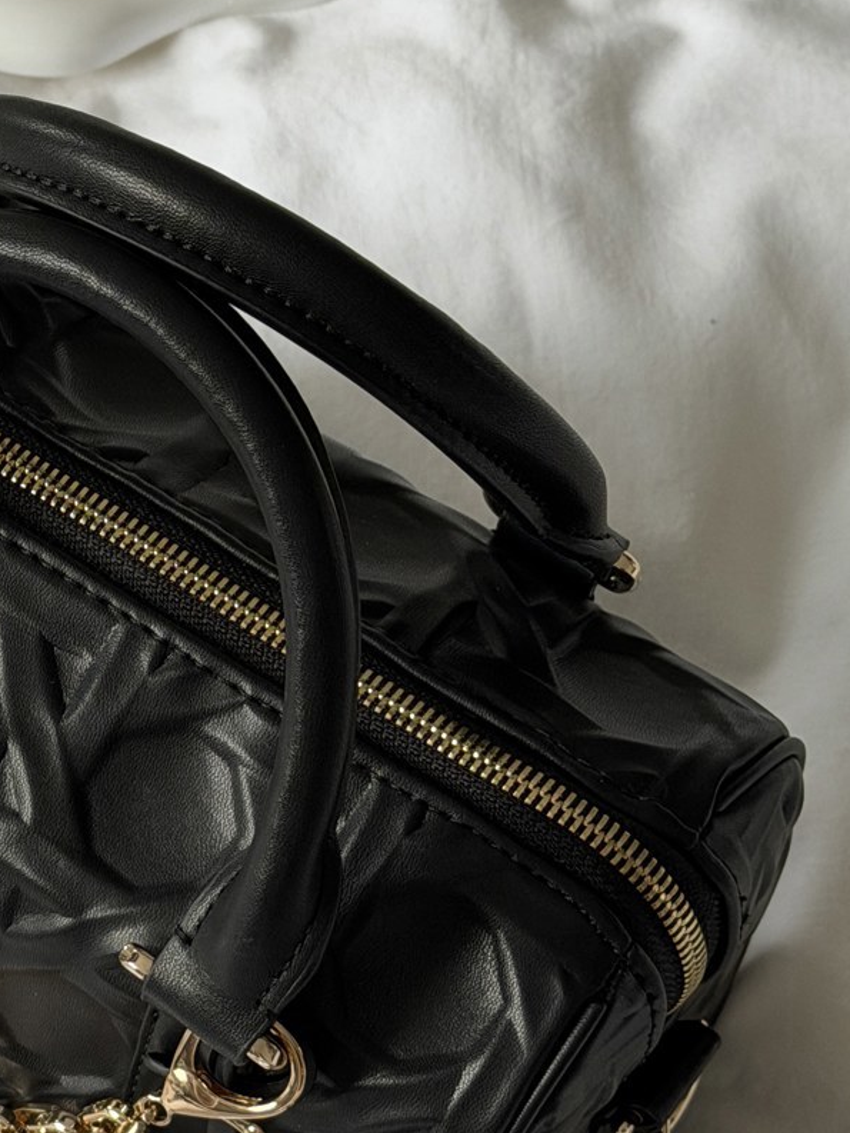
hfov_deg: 12.1
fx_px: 3960
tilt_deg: -60.6
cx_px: -33
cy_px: 619
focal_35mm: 121
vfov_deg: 16.3
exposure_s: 1/121
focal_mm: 6.76
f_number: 1.78
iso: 80
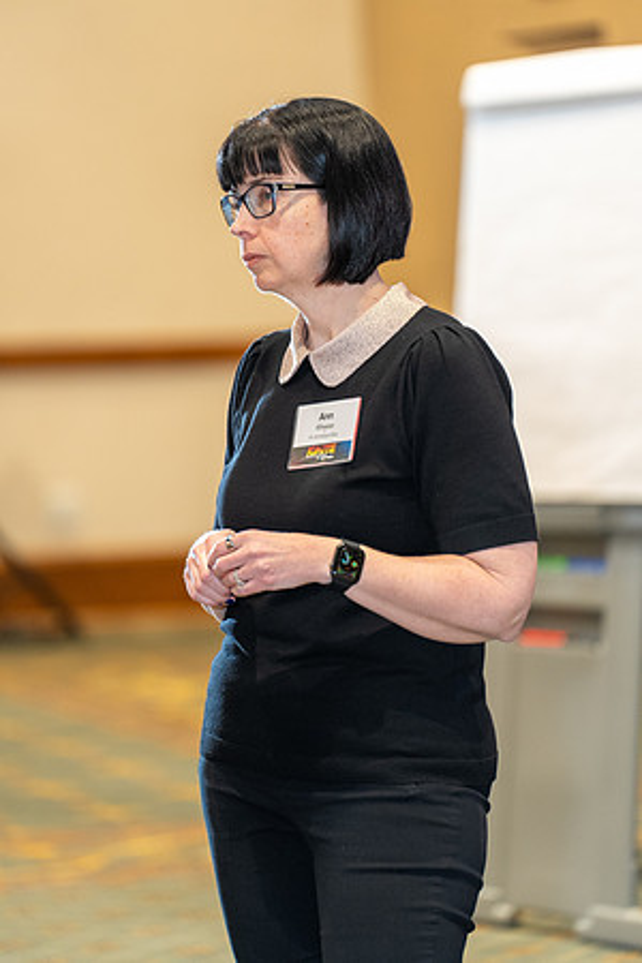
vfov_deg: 11.4
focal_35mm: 180
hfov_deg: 7.6
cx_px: 321
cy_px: 482
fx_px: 4815
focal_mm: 180
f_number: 2.8
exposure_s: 1/160
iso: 1600
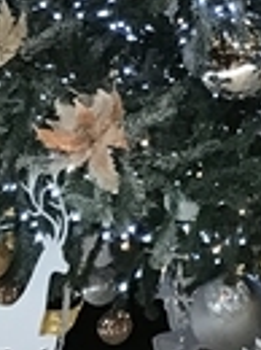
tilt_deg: +17.7
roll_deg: +1.3
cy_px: -366
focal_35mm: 221
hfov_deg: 6.2
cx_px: 772
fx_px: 2229
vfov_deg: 8.5
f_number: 1.8
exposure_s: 1/17
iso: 32
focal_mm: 3.99
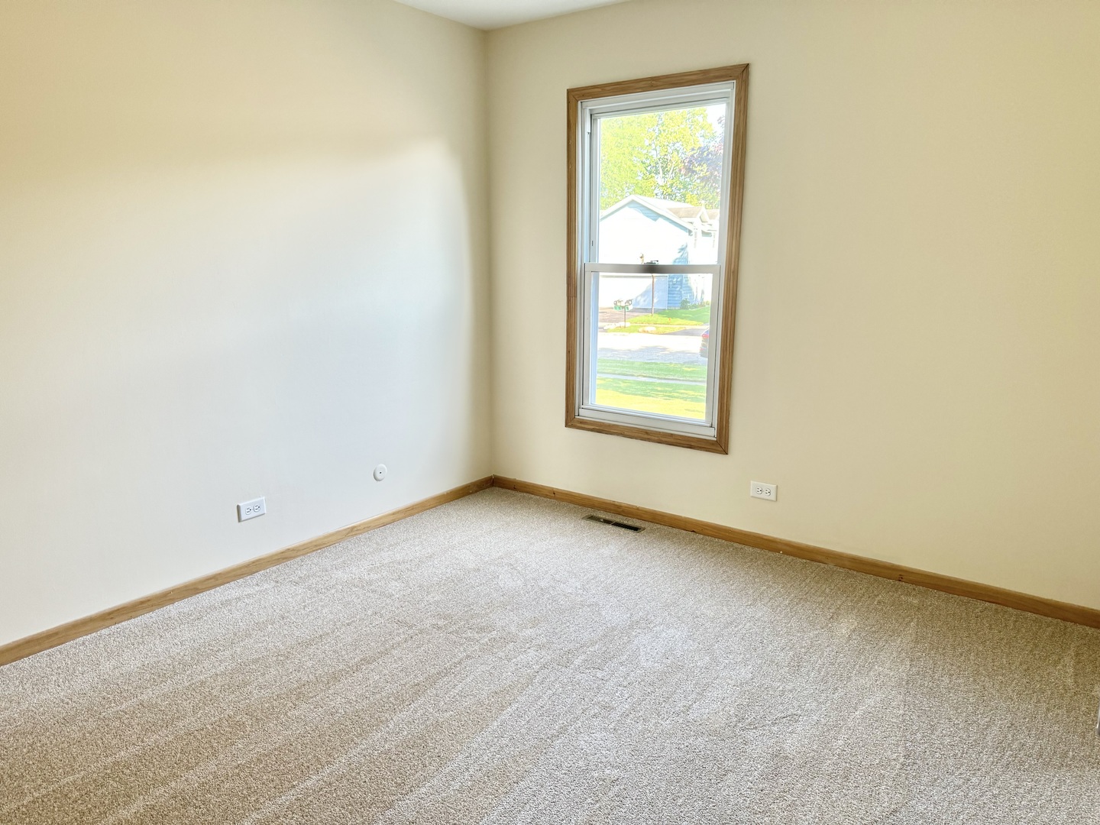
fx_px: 763
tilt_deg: -12.3
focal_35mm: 24
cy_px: 412
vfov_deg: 56.8
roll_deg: -0.7
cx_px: 550
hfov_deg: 71.6
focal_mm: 6.76
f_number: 1.78
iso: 125
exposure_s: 1/121
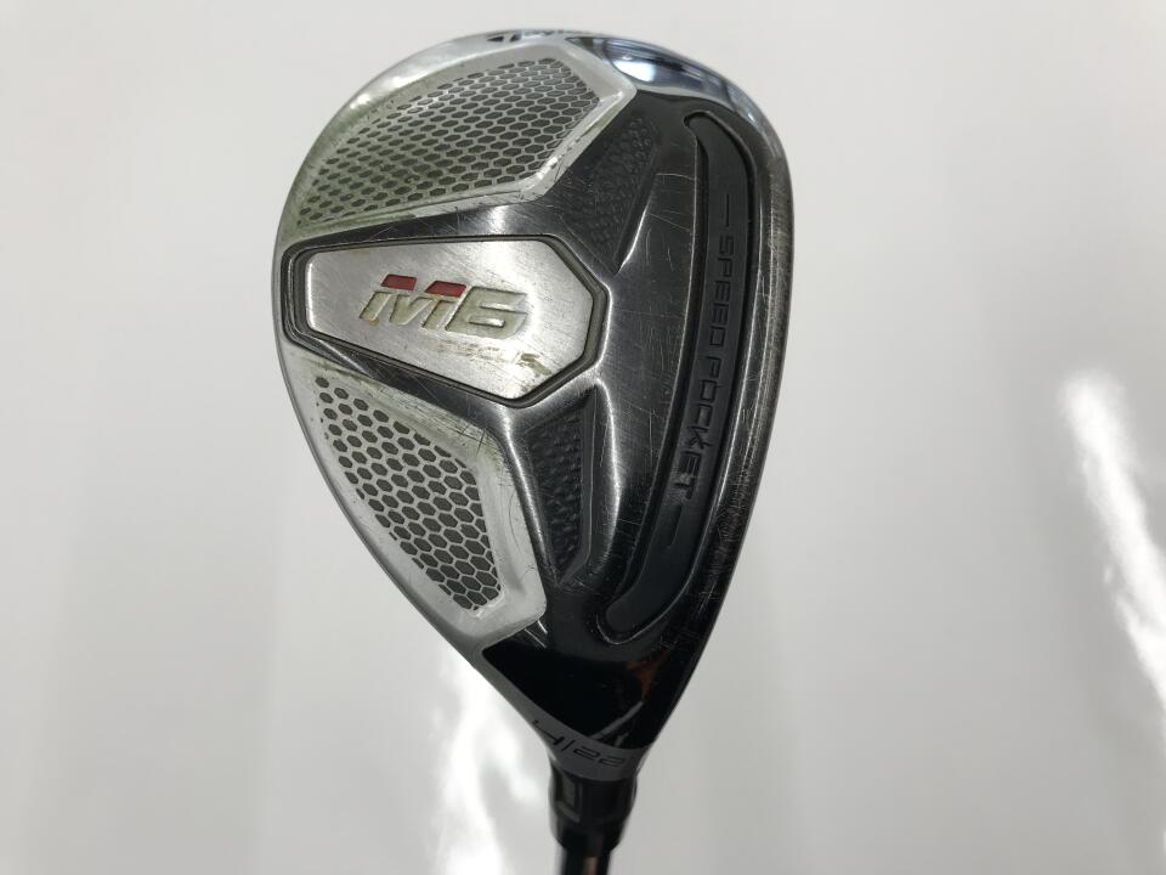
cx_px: 583
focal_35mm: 28
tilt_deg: -62.3
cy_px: 438
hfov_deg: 63.4
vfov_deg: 49.7
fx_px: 943
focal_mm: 3.99
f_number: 1.8
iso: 32
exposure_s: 1/120
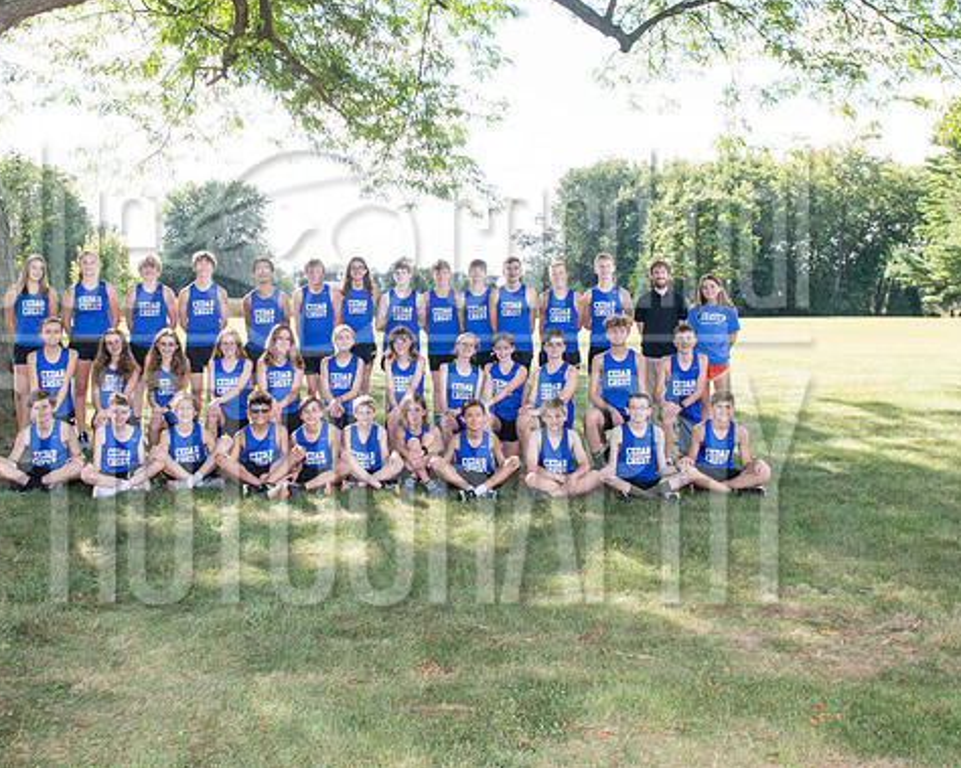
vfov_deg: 40.1
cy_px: 337
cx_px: 402
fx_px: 1052
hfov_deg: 48.9
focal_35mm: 37
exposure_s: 1/250
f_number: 5
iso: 250
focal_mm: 24
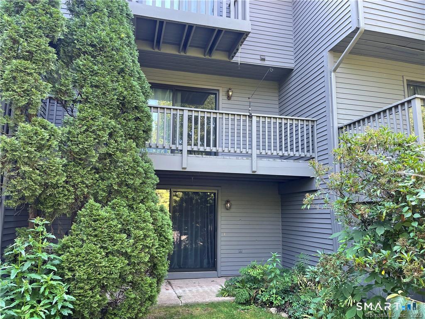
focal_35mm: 26
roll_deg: -1.3
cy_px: 160
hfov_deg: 67.3
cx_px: 212
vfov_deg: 53.1
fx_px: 319
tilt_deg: +9.8
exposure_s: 1/121
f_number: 1.6
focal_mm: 5.1
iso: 80
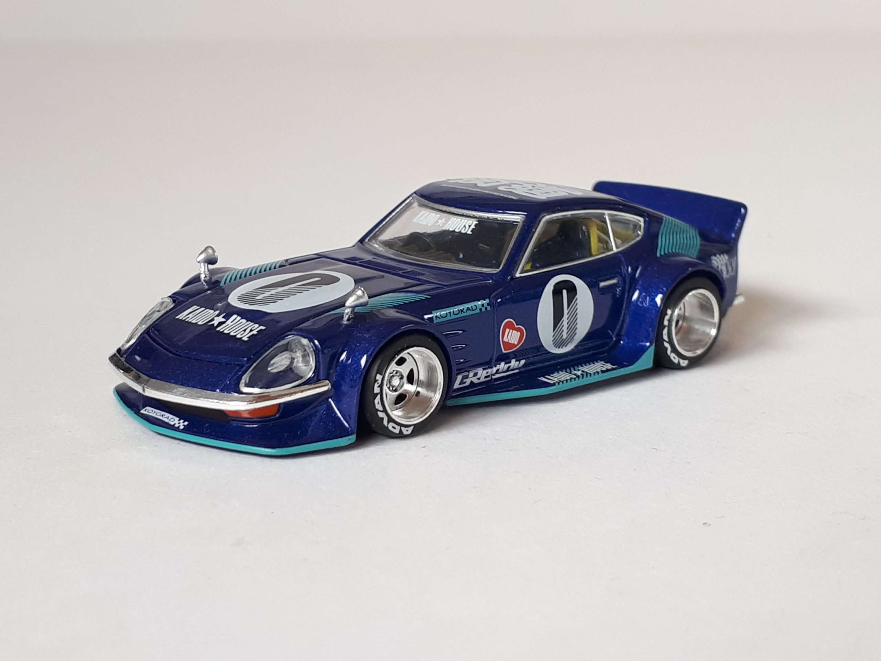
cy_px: 330
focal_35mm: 27
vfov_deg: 51.4
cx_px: 440
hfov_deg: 65.3
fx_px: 687
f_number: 1.9
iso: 50
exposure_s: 1/33
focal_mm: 3.6
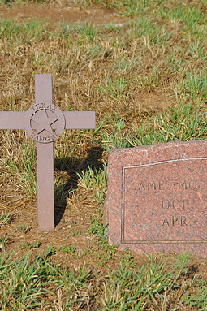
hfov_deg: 7.7
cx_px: 136
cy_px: 156
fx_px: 1528
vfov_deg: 11.6
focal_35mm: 177
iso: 200
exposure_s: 1/500
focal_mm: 78
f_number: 5.6
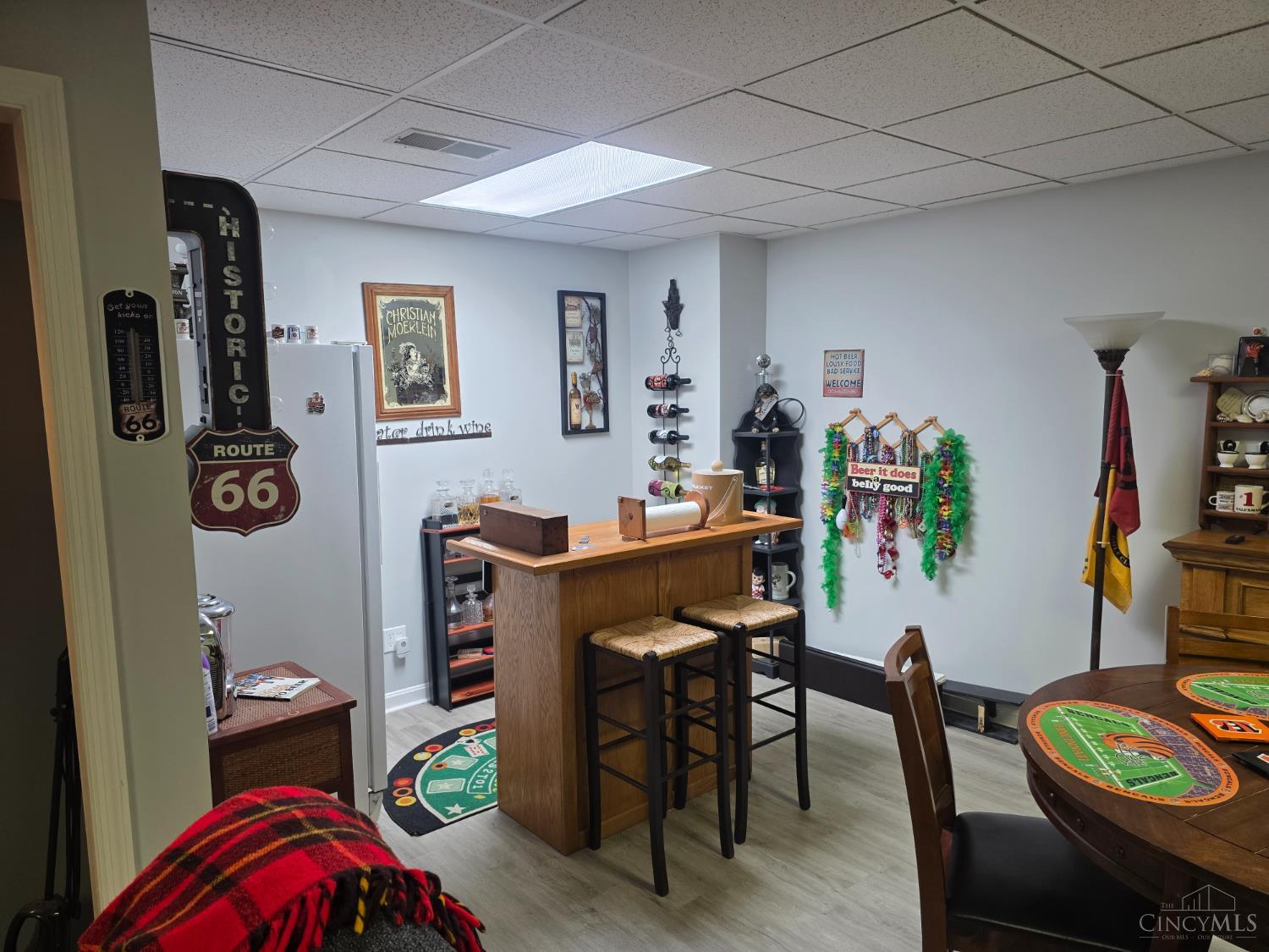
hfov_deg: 73.9
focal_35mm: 23
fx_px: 843
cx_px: 634
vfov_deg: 58.9
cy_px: 476
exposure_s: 1/120
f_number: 1.7
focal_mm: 6.3
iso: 160
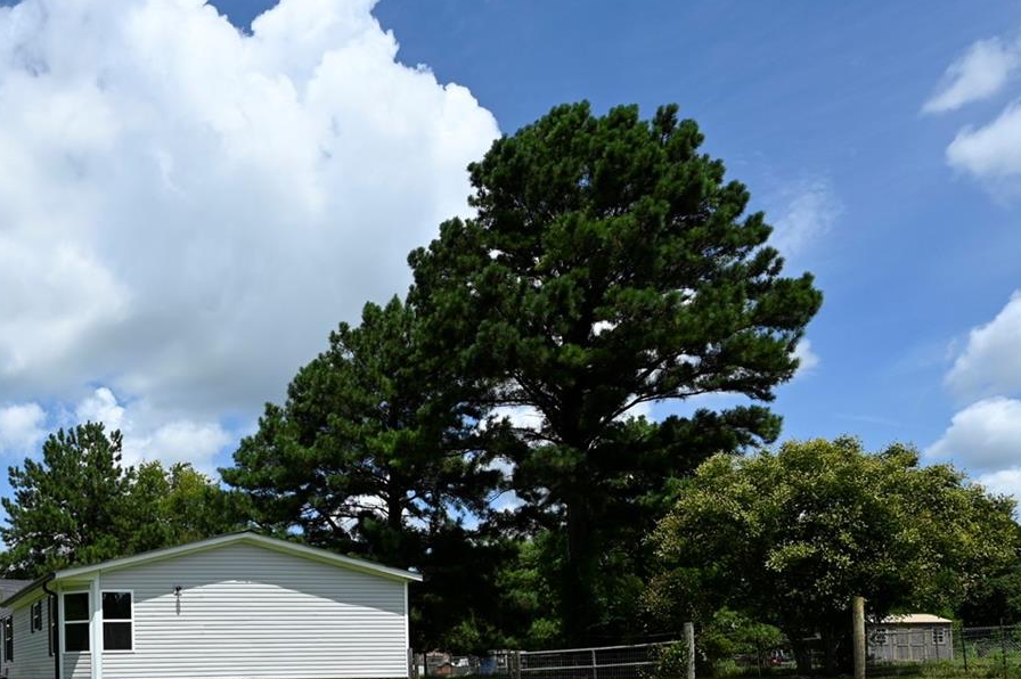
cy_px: 641
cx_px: 79
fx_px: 907
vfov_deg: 37.7
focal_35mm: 32
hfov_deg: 51.1
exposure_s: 1/400
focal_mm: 14
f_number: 8
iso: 100
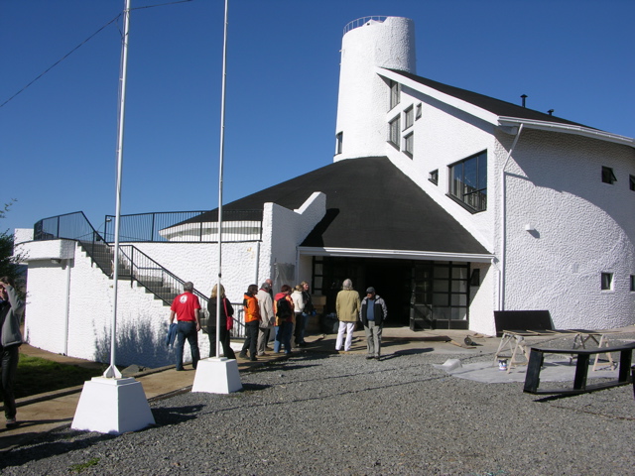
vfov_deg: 40.7
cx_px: 318
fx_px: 642
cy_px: 238
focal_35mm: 35
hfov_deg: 52.6
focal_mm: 8.9
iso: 50
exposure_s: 1/308
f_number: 7.1
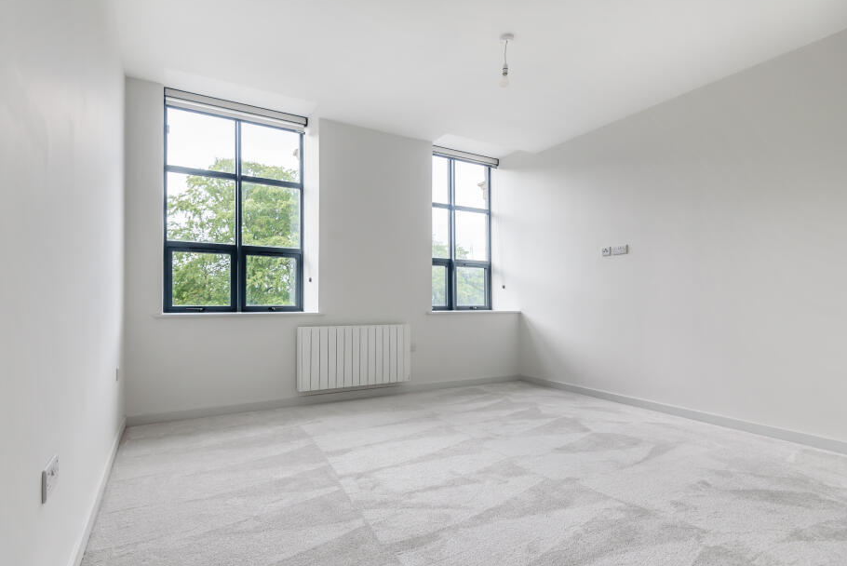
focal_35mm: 18
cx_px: 402
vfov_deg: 67.4
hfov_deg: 89.9
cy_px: 297
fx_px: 424
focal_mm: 16
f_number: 4
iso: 250
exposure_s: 1/250
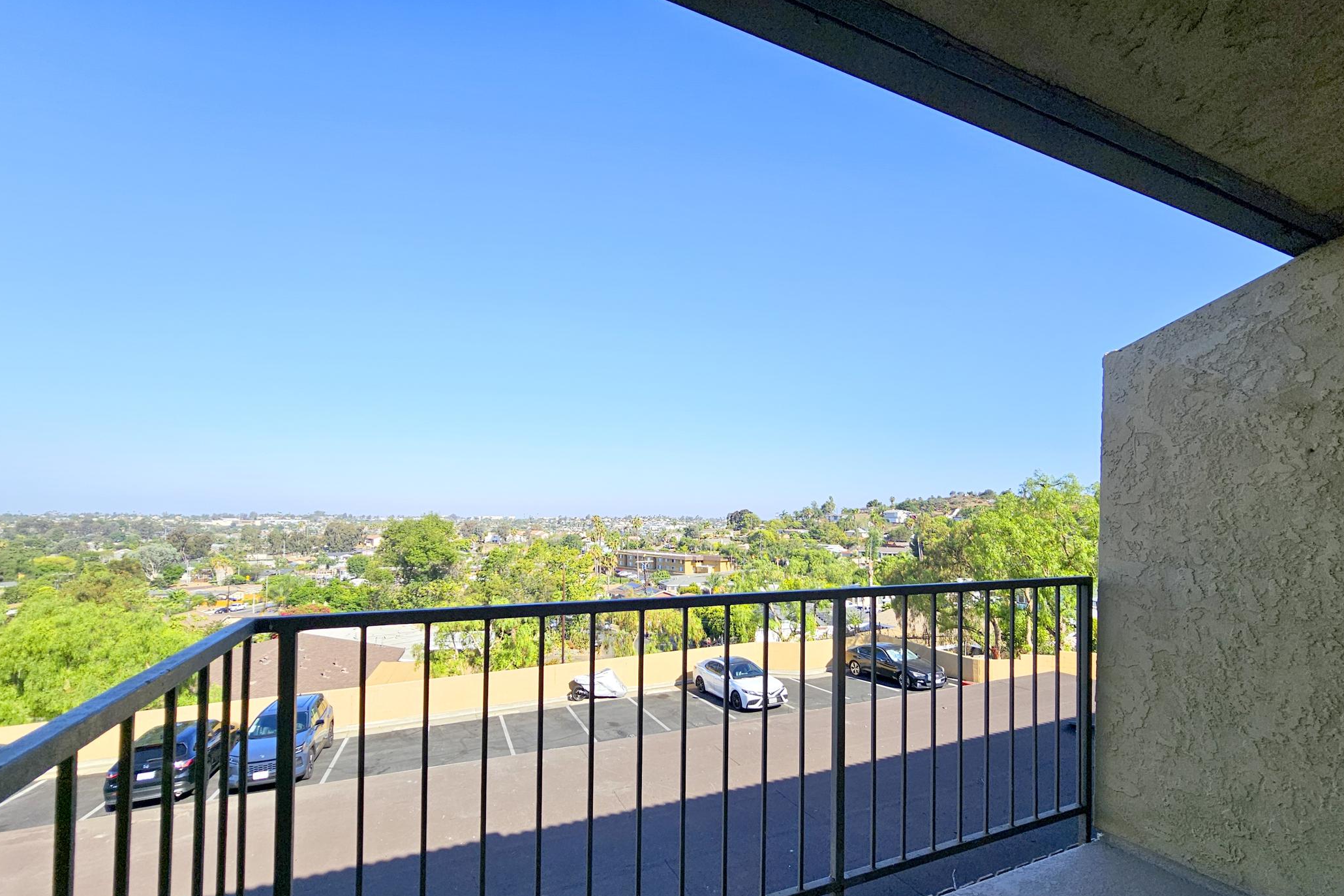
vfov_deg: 80.8
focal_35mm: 14
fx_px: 523
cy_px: 508
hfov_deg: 104.3
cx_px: 681
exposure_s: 1/2100
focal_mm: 2.2
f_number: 2.2
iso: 50
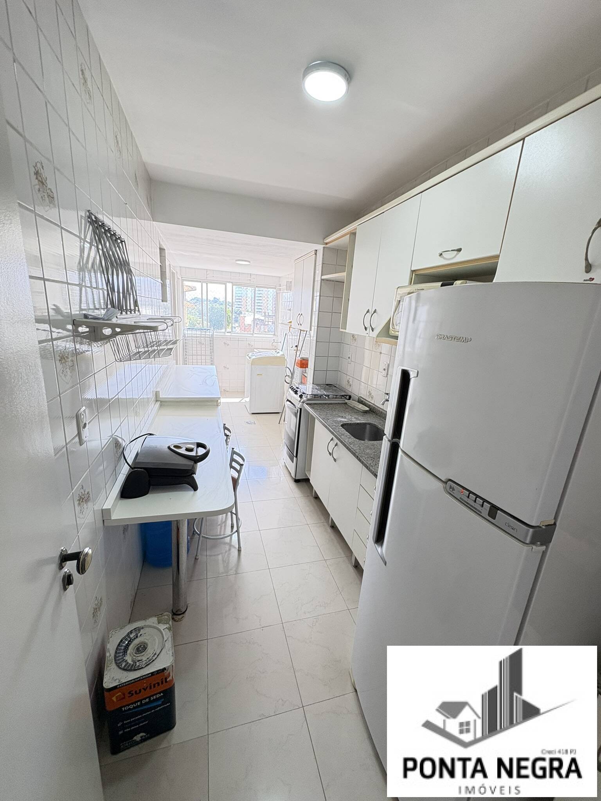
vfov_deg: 102.1
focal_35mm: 14
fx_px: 324
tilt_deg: -13.8
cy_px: 400
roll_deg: -2.9
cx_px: 300
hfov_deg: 85.7
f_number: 2.2
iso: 200
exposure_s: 1/120
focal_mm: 2.22
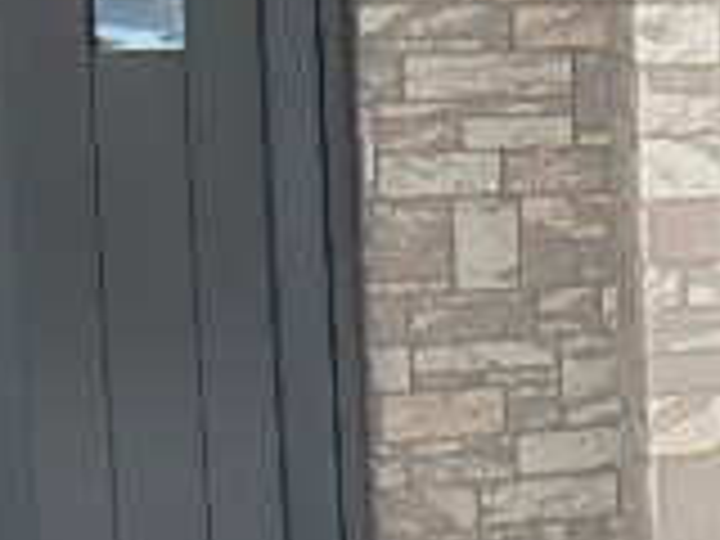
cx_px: 1264
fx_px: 1747
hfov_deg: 18.6
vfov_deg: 17.5
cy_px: 144
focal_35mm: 84
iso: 125
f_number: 3.5
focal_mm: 3.7
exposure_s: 1/160
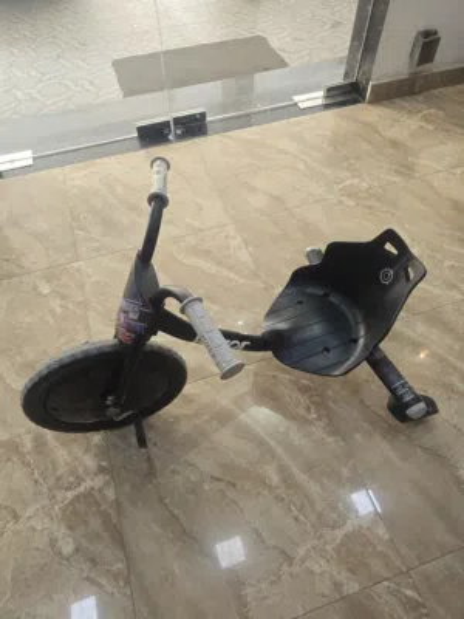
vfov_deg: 73.9
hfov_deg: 58.9
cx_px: 232
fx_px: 411
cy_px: 310
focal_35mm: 23
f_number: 1.7
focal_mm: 6.3
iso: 250
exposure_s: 1/100
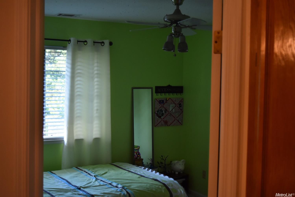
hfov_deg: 41.1
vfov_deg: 28.1
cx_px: 148
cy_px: 98
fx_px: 393
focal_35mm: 48
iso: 800
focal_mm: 32
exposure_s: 1/60
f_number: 4.5
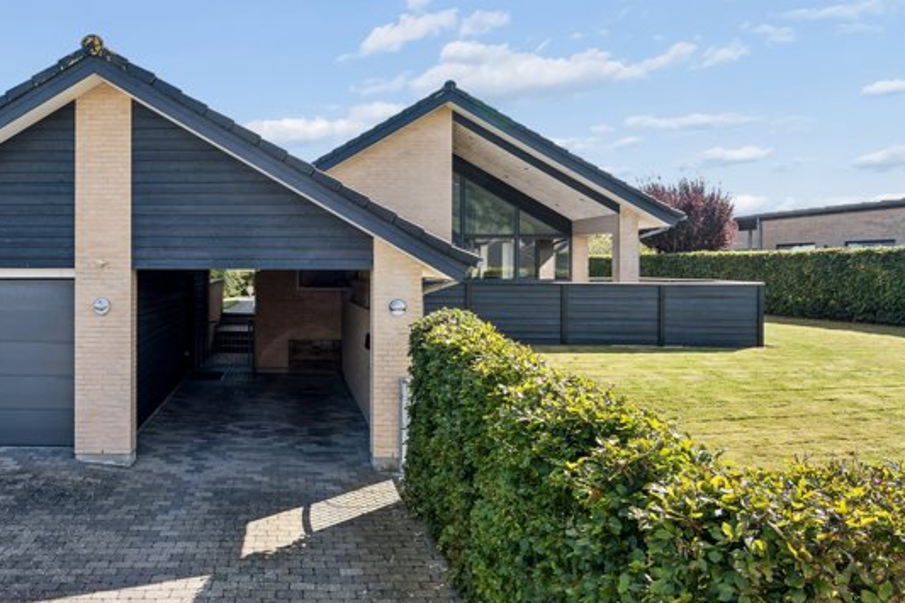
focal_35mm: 27
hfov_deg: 63.7
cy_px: 371
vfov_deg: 47.5
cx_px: 234
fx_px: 679
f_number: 6.3
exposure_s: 1/160
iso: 64
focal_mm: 18
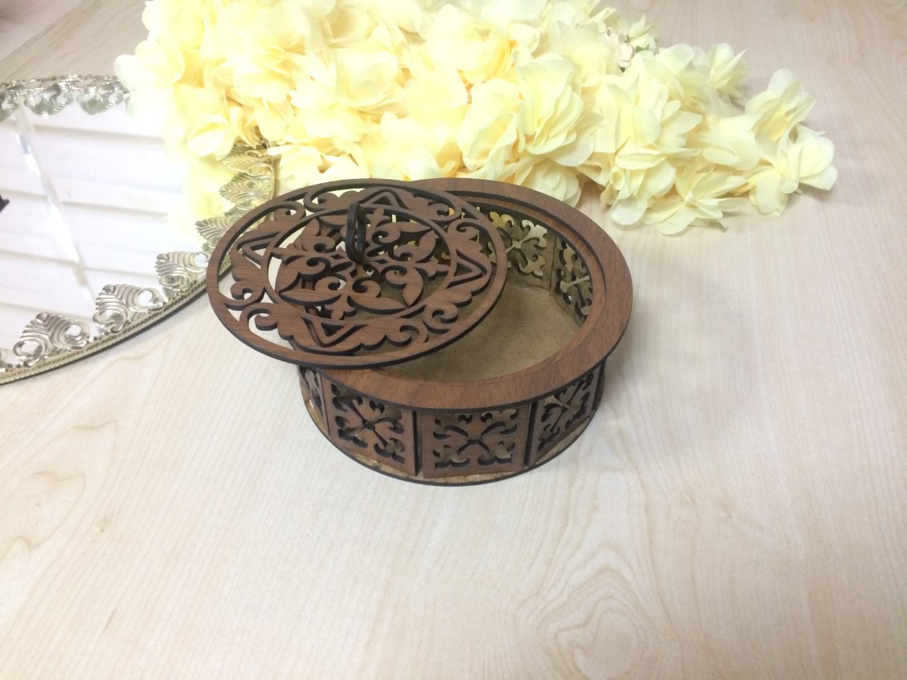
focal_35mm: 29
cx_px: 454
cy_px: 340
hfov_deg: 61.6
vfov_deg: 48.2
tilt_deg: -45.0
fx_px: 760
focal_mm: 4.15
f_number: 2.2
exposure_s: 1/33
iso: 320
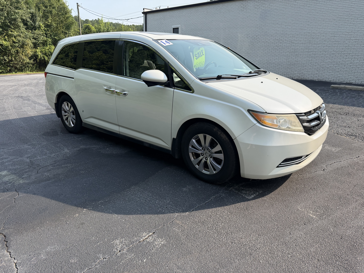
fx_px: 252
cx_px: 182
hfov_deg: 71.6
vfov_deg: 56.8
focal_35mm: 24
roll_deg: -1.3
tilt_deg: -15.5
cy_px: 136
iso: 100
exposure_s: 1/2703
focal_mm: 6.76
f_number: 1.78
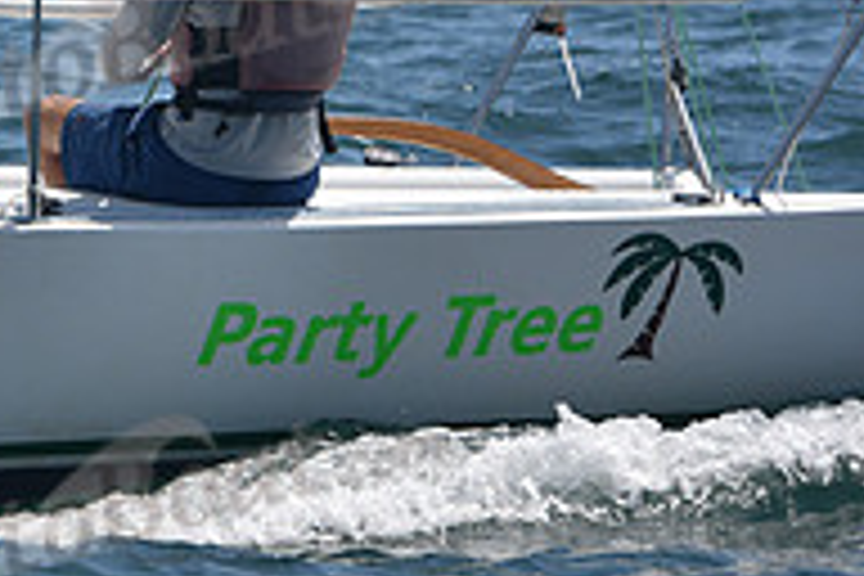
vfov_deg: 3.4
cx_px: -418
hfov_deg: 5.0
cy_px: -119
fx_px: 9767
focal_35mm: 407
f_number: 6.3
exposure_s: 1/1250
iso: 320
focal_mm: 135
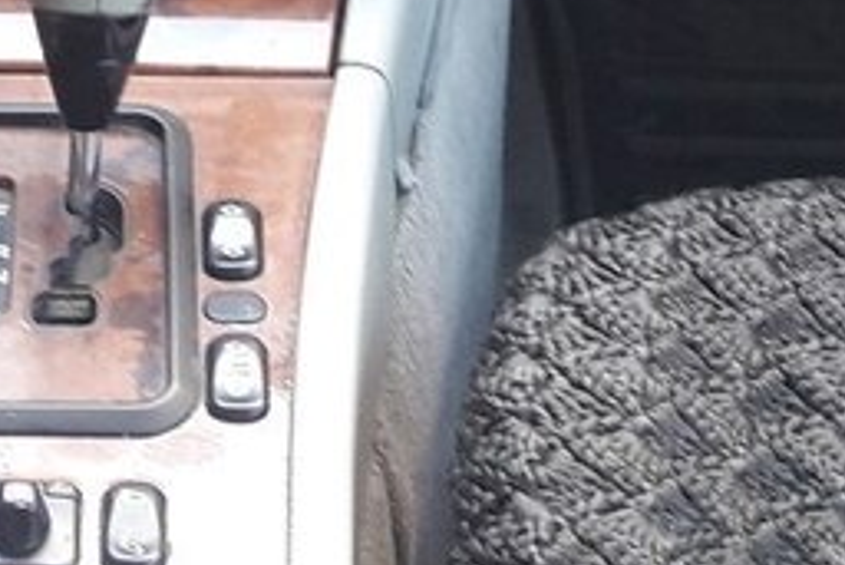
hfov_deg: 25.6
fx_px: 1761
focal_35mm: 75
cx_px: -3
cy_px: -187
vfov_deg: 17.0
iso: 80
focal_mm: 3.7
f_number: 1.9
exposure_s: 1/33
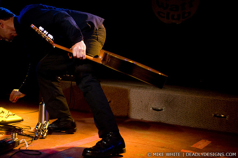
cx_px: 119
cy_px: 79
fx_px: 347
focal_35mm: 52
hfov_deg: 37.9
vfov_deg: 25.7
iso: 800
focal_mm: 35
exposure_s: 1/60
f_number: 2.8
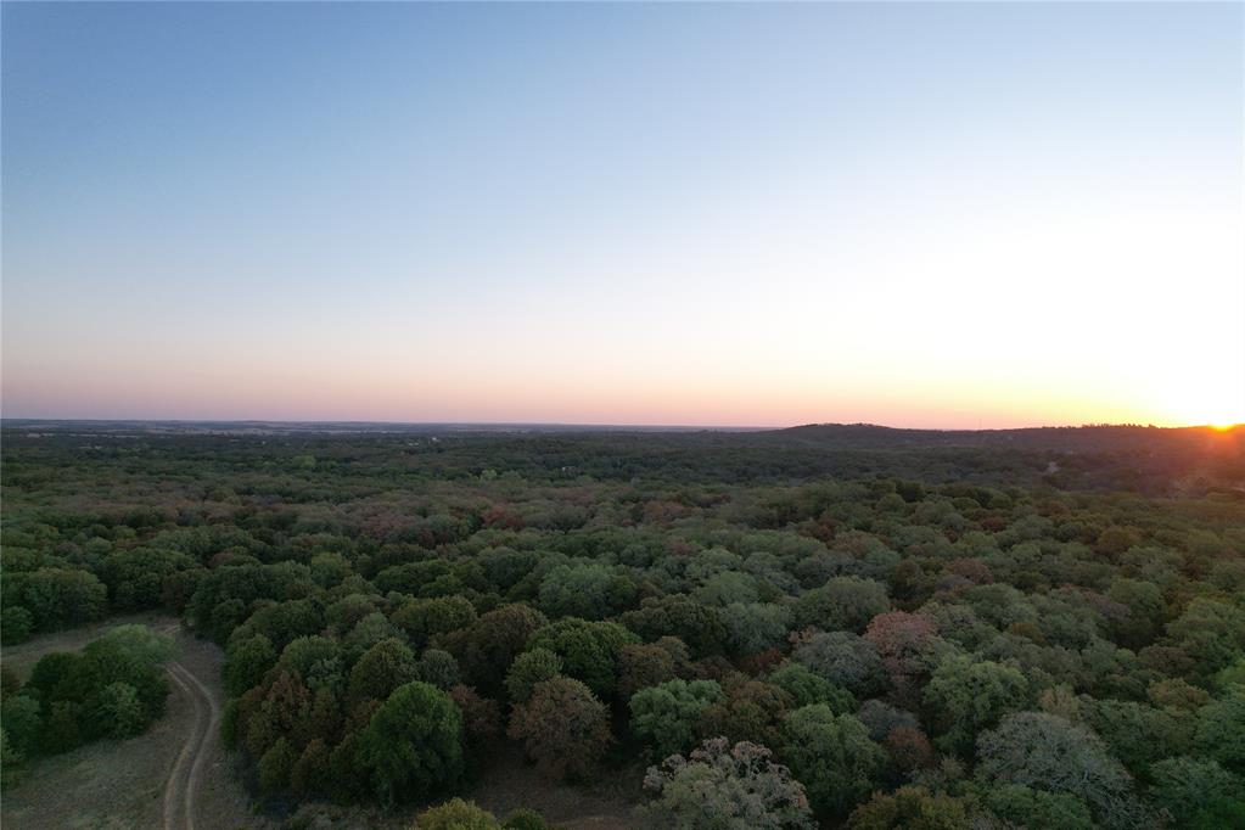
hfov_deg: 78.6
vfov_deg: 57.2
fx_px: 761
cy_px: 415
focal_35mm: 22
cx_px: 622
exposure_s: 1/180
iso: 100
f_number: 2.8
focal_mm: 8.38
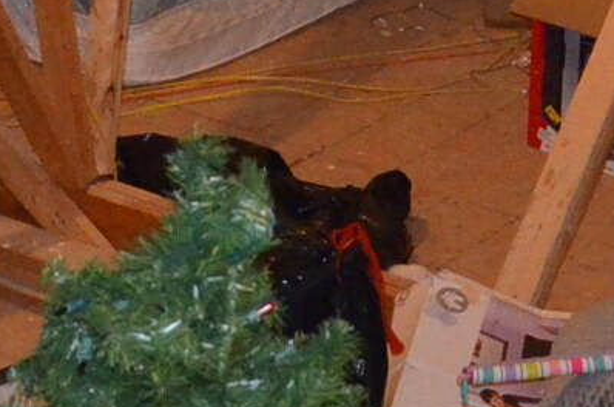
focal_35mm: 167
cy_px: 6
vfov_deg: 8.2
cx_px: 430
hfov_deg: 12.3
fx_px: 2844
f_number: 3.5
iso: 3200
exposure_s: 1/60
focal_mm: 18
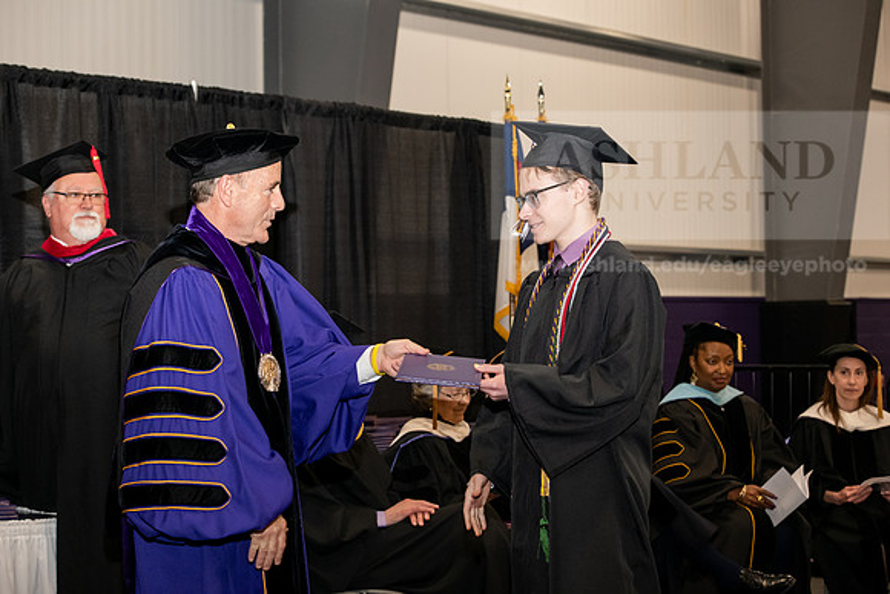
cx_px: 445
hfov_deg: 28.8
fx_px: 1731
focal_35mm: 70
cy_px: 297
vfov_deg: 19.5
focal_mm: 70
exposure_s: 1/200
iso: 2500
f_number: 5.6
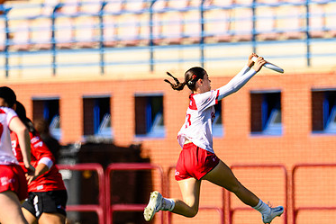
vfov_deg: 1.5
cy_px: 205
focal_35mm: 894
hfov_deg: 2.3
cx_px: 230
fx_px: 8347
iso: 100
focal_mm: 400
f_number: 3.2
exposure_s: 1/1250
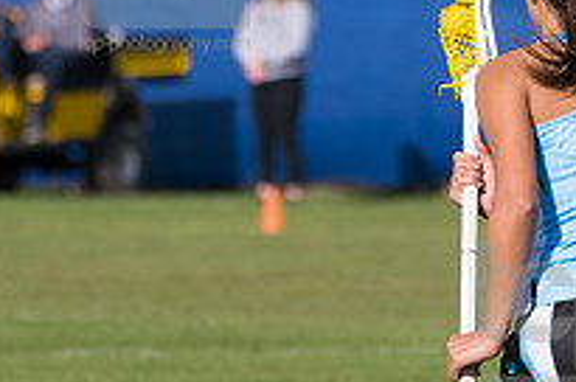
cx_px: 562
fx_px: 14265
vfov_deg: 1.5
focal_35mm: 893
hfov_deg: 2.3
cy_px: 340
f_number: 5.6
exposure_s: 1/2000
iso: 320
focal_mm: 210
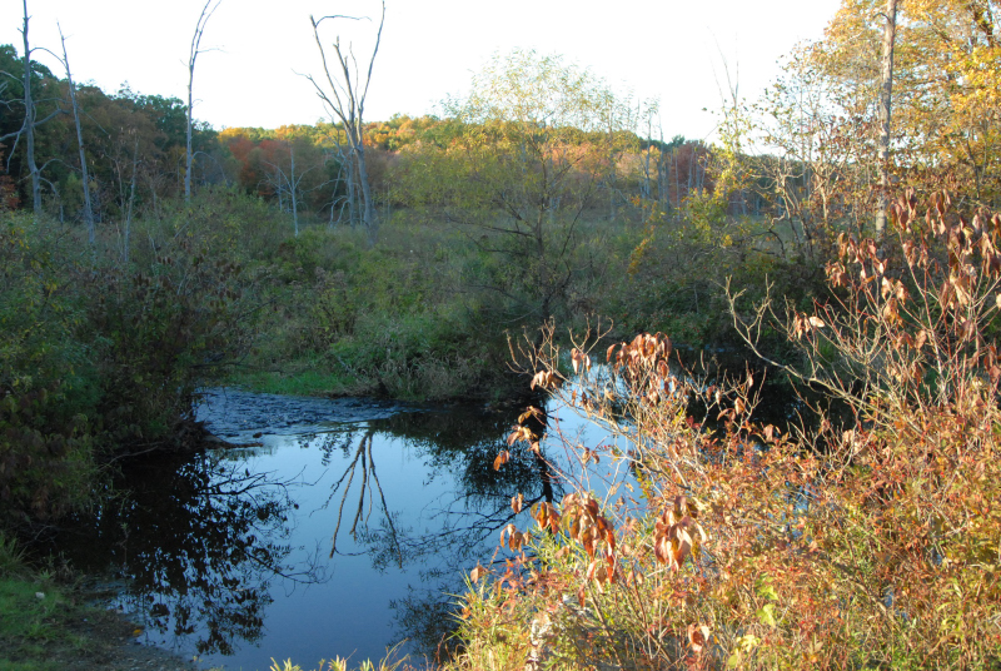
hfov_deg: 46.3
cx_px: 500
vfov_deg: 32.0
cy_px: 336
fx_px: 1170
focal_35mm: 42
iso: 800
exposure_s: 1/180
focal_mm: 28
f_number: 7.1
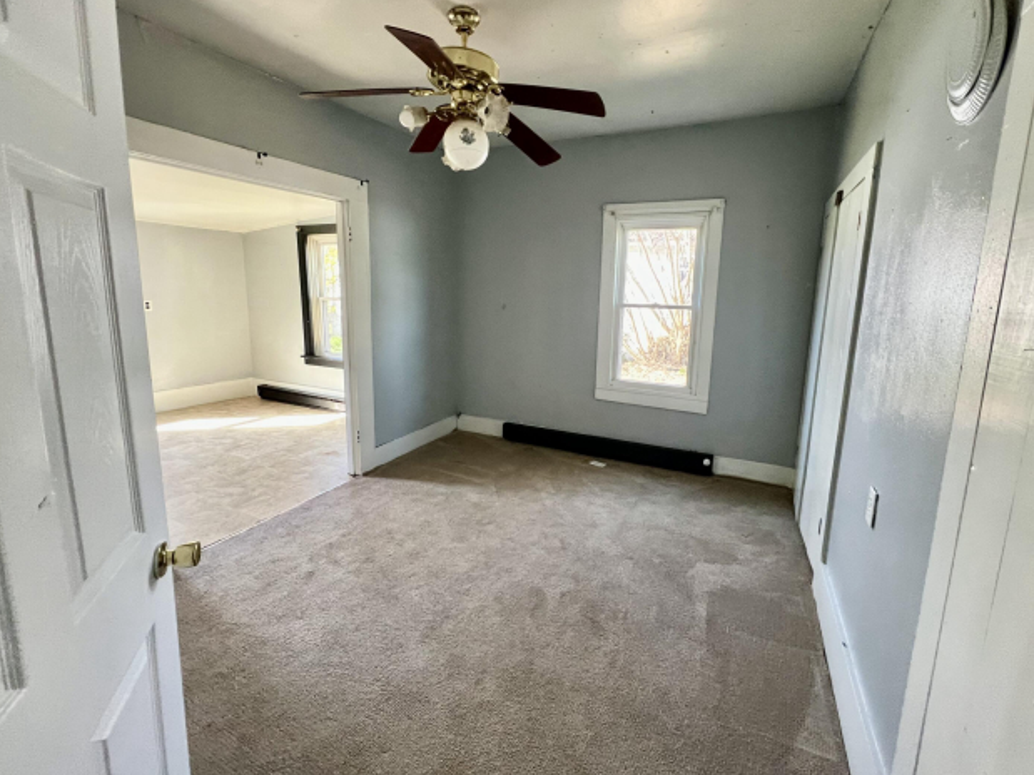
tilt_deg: -7.5
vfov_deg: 85.5
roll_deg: -1.8
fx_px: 418
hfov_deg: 101.9
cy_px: 361
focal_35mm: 14
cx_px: 552
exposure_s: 1/82
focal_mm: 1.57
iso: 250
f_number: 1.8
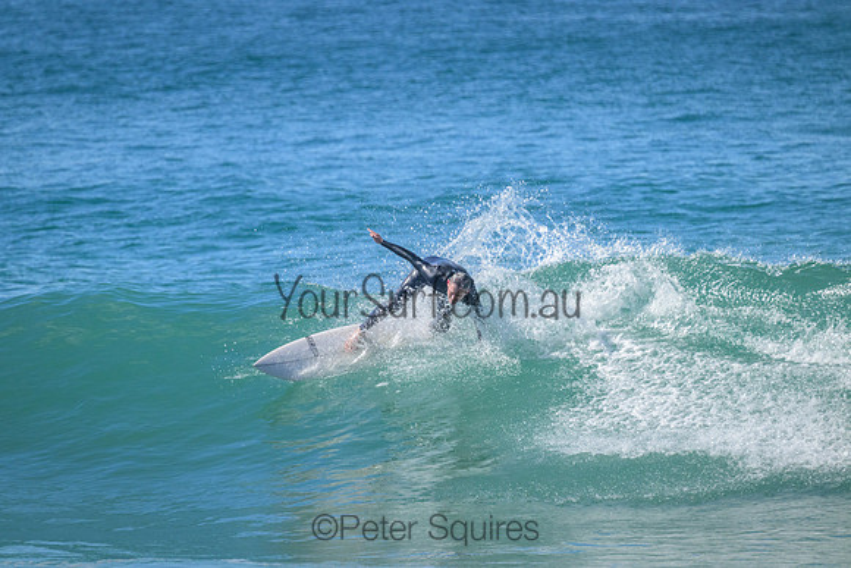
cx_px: 426
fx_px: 14659
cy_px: 284
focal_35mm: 620
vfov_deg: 2.2
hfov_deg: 3.3
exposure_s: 1/1600
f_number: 11
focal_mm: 620
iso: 2000
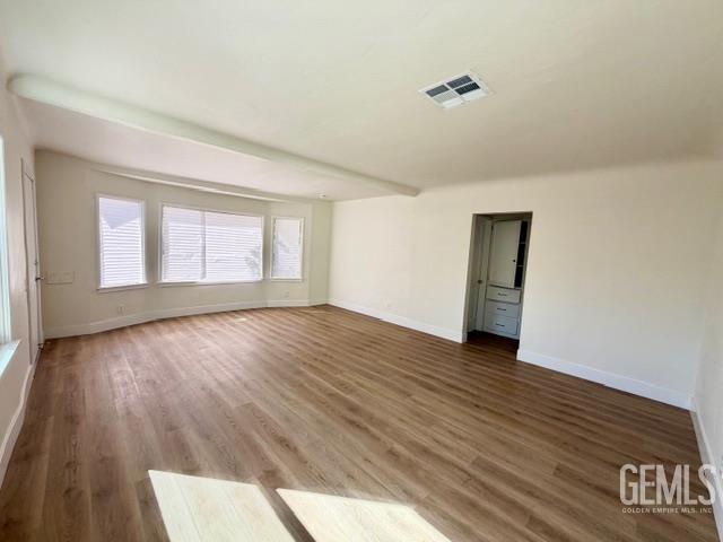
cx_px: 362
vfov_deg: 85.7
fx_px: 292
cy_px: 271
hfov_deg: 102.1
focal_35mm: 14
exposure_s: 1/121
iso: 64
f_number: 2.2
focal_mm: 2.22
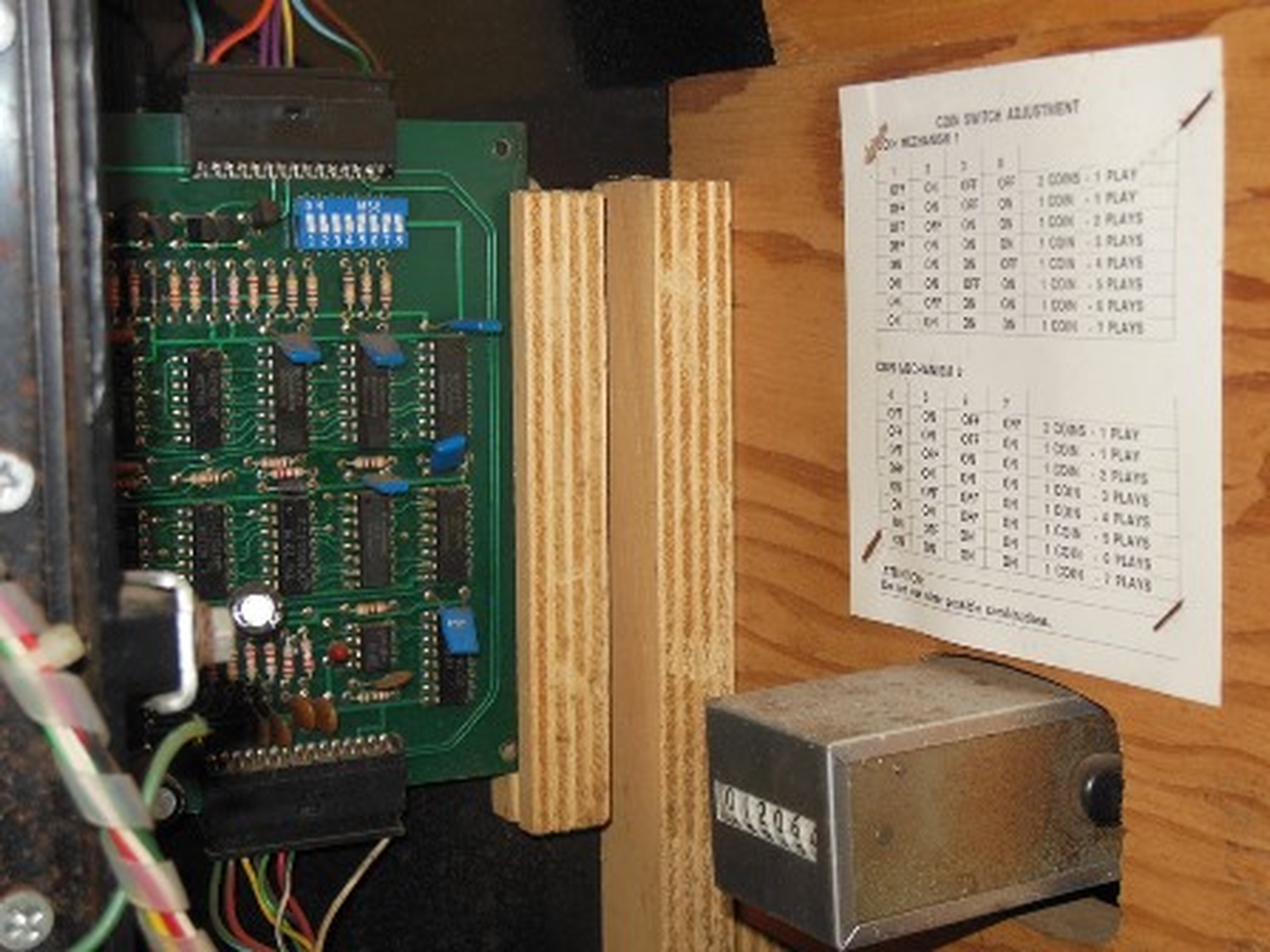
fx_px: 2091
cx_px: 635
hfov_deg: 33.8
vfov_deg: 25.7
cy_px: 476
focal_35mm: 57
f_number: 4.1
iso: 125
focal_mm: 10.2
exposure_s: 1/60
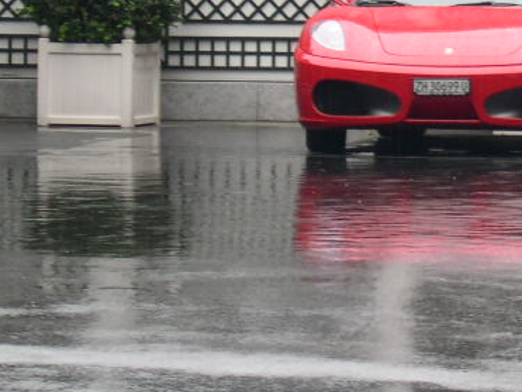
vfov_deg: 5.8
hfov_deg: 7.7
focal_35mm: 254
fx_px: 3829
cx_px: 628
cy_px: 37
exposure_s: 1/52.1
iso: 100
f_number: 4.5
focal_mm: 19.5
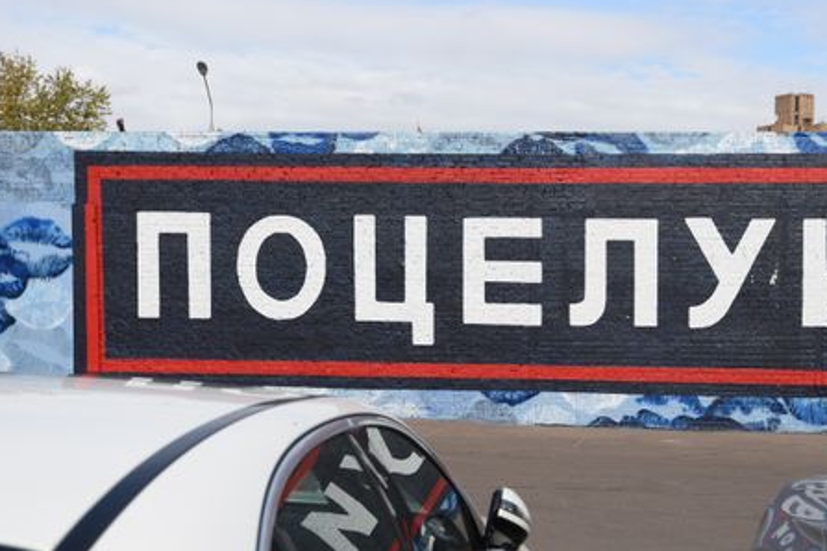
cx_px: 520
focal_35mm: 50
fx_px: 1149
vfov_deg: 27.0
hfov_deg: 39.3
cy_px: 318
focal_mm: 32
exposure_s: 1/500
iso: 90
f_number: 5
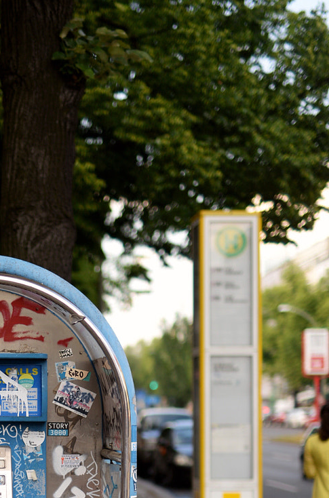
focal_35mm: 109
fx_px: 1503
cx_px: -13
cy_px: 514
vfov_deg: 18.3
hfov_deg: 12.3
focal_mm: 50
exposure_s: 1/1250
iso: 100
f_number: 1.4
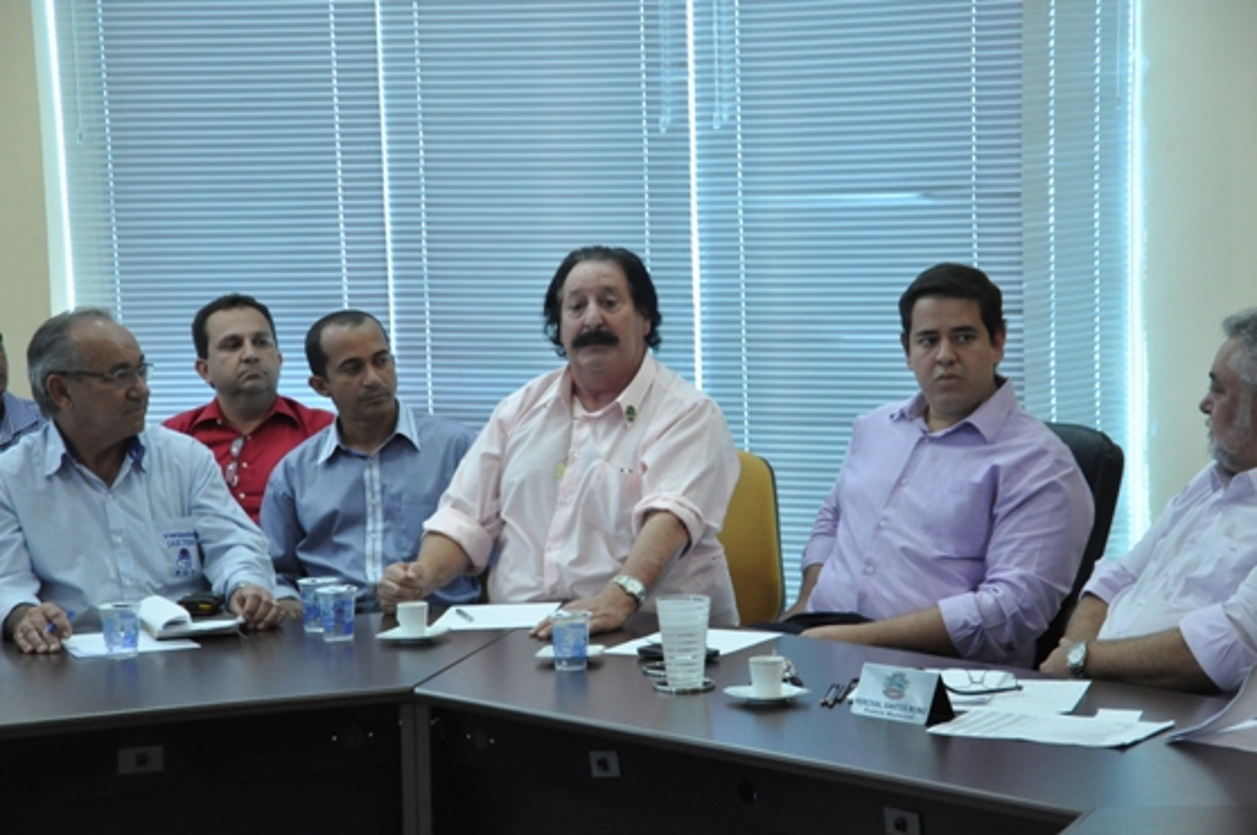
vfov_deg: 14.7
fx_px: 3243
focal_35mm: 93
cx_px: 628
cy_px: 418
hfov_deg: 21.9
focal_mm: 62
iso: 1600
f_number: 5.3
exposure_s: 1/50
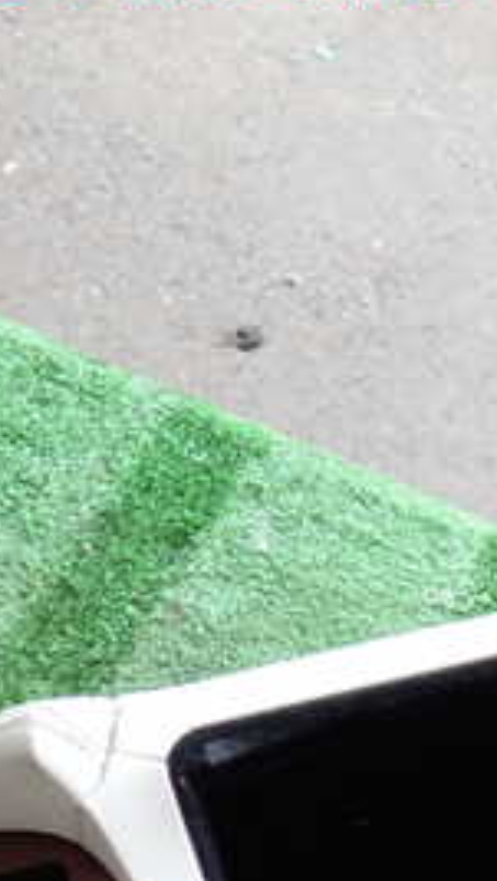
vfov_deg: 26.8
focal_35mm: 78
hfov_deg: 14.0
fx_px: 1825
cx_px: 856
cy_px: 671
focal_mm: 5.79
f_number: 2.4
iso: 125
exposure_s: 1/60
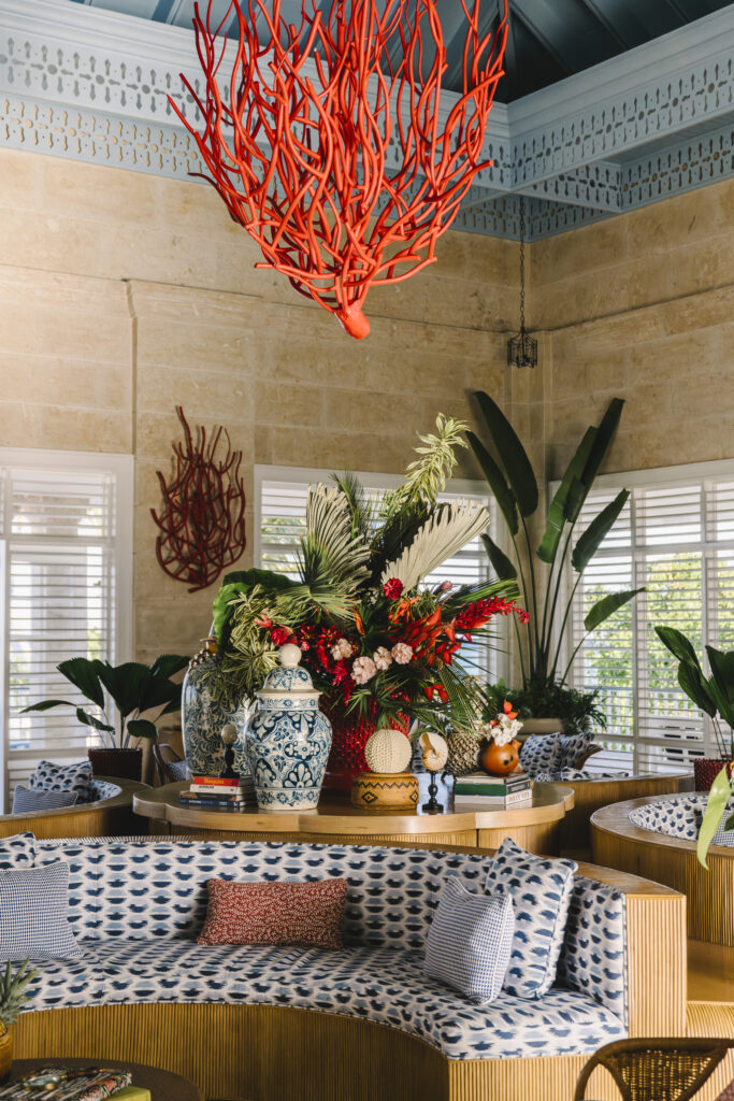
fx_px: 1529
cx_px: 367
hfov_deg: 27.0
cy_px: 550
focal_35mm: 50
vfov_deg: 39.6
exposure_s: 1/4000
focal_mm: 50
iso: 640
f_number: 2.8
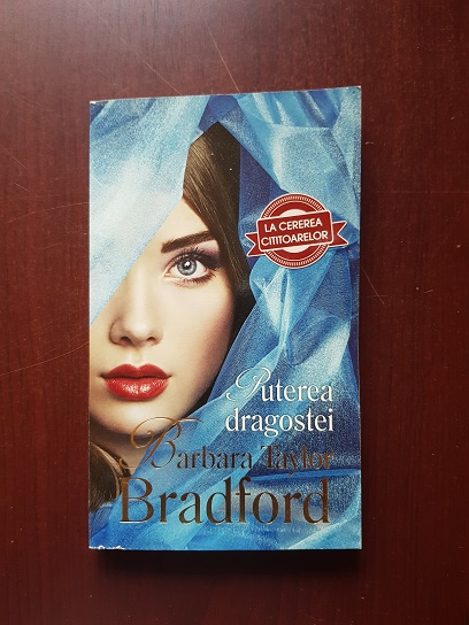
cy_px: 312
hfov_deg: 53.1
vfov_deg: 67.3
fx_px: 470
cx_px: 234
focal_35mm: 26
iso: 200
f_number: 1.7
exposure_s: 1/23
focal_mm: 4.3
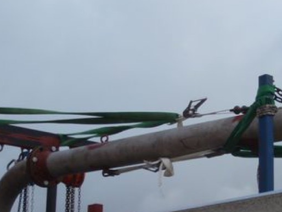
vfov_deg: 14.9
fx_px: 799
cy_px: 189
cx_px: 202
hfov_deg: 19.9
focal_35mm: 98
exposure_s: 1/200
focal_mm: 6.53
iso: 64
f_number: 6.3
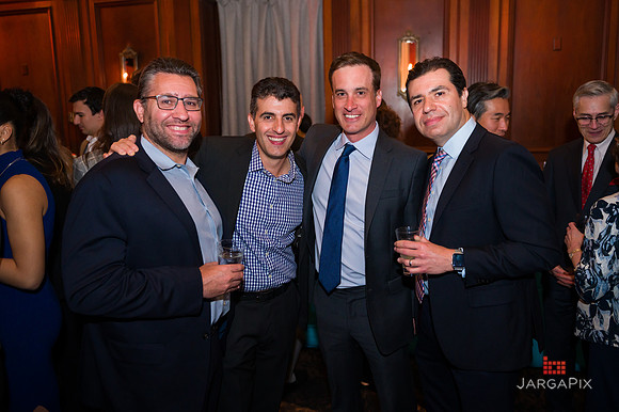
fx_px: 498
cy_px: 206
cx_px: 310
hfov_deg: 63.7
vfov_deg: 44.9
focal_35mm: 29
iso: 1600
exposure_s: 1/200
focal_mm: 29
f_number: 3.2
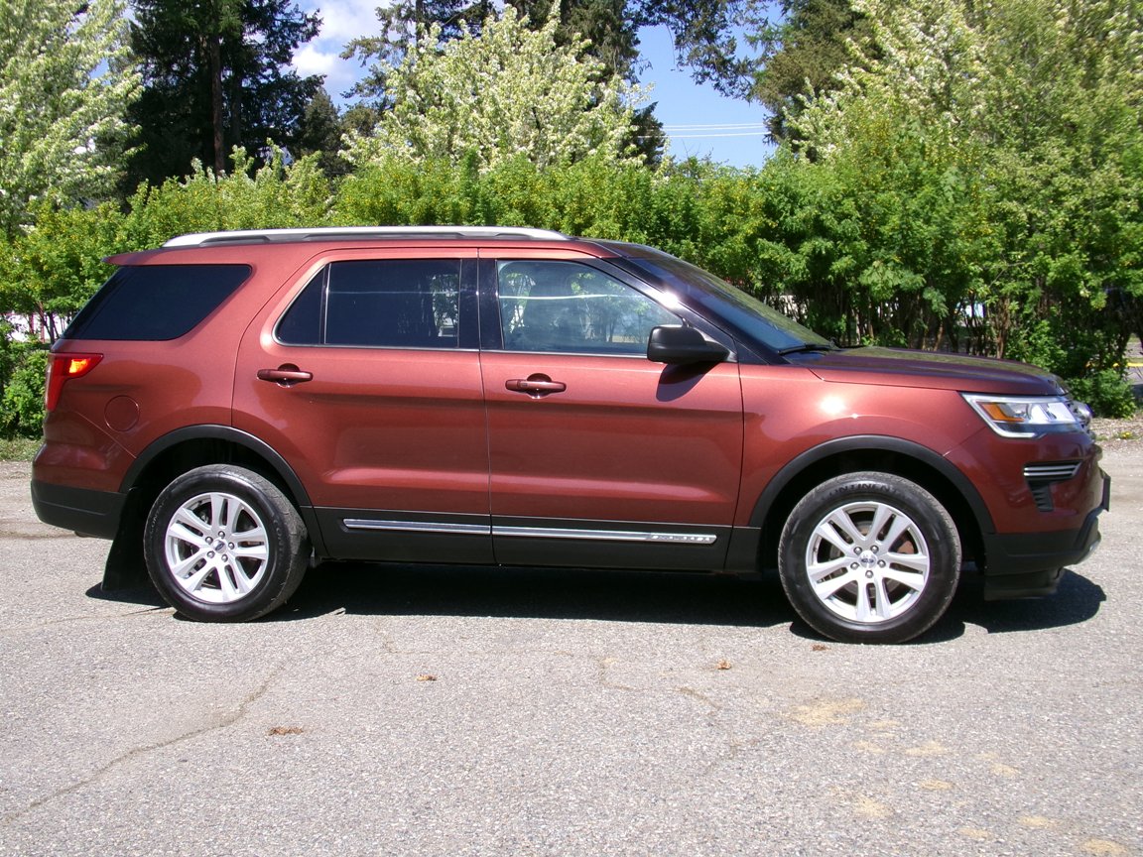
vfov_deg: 30.3
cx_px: 572
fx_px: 1585
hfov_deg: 39.7
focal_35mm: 48
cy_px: 428
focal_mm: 8.5
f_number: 4.2
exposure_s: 1/450
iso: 100
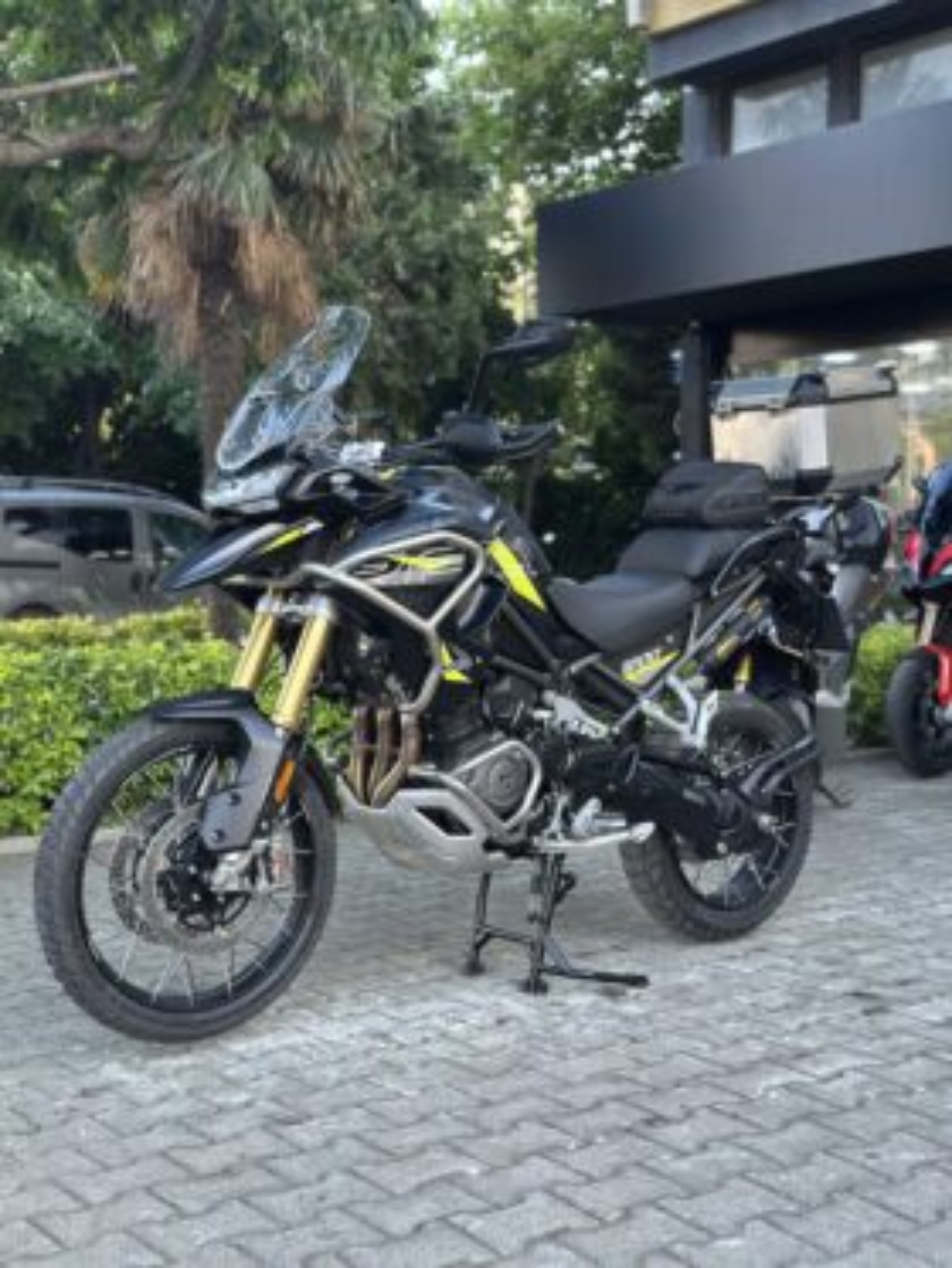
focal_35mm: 48
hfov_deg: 30.3
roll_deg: -0.4
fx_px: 1759
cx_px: 476
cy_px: 634
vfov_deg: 39.6
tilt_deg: -2.7
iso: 100
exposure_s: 1/172
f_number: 1.78
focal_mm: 6.86
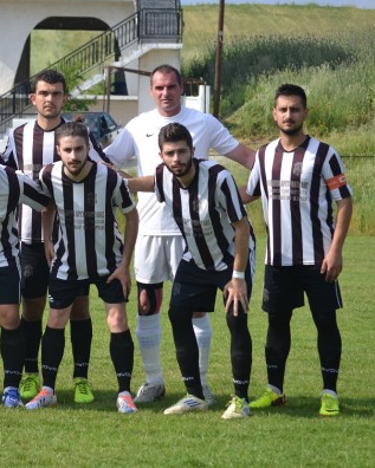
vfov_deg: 11.4
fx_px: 2344
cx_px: 37
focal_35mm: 169
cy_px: 213
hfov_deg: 9.1
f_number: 5.6
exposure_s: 1/1600
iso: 400
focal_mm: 72
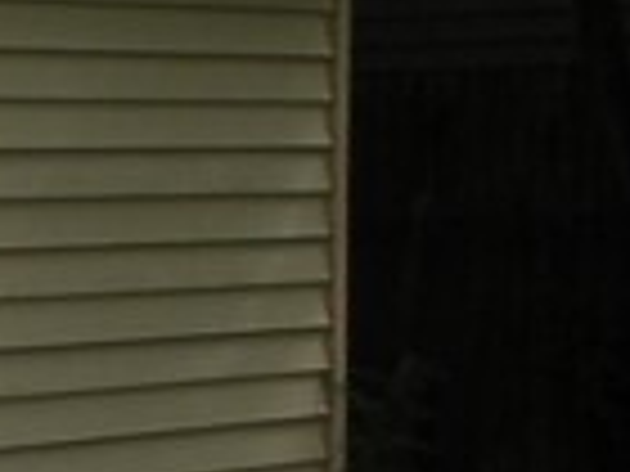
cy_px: 562
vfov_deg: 5.8
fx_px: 4659
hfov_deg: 6.9
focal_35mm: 256
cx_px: -1336
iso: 64
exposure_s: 1/317
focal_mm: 6.3
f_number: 3.5
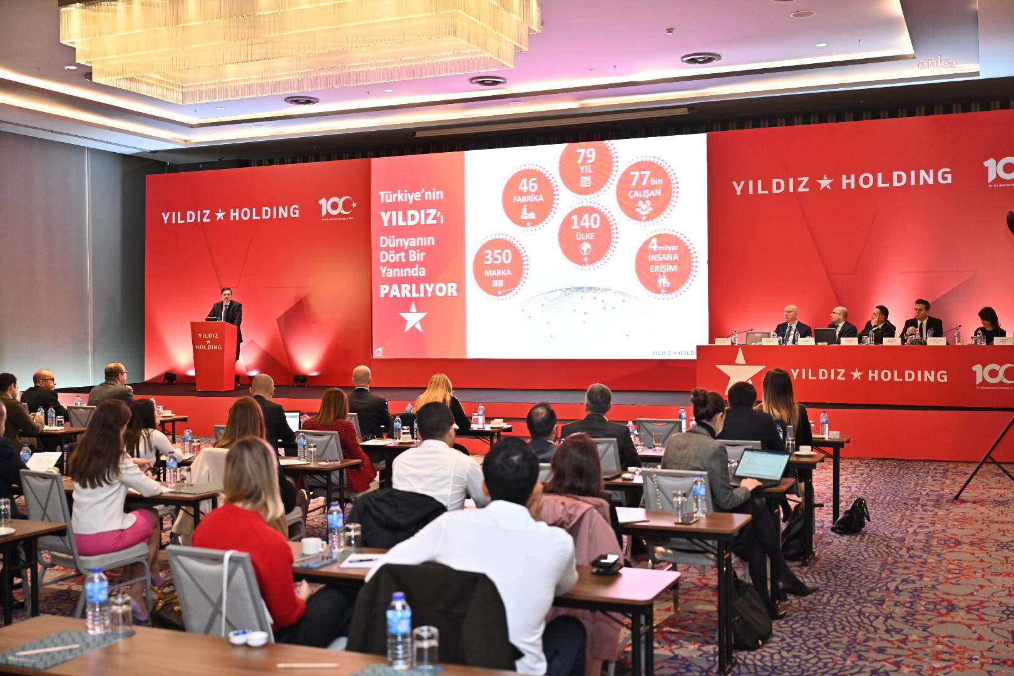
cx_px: 507
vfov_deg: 35.1
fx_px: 1070
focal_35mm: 38
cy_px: 338
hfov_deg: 50.7
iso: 1250
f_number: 2.8
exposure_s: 1/100
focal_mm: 38
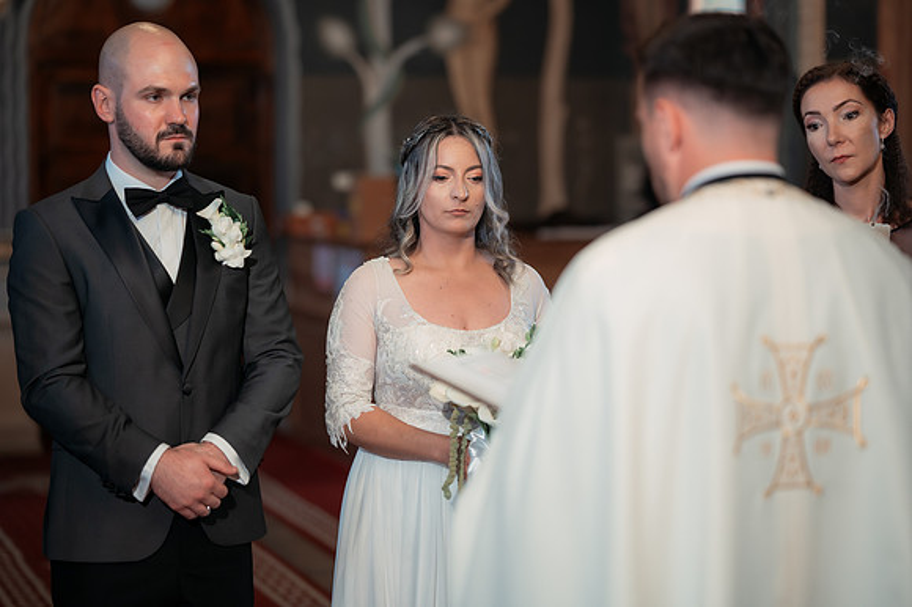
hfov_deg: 23.9
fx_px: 2152
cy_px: 304
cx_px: 456
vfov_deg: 16.1
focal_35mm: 85
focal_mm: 85
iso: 1600
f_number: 2
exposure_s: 1/200
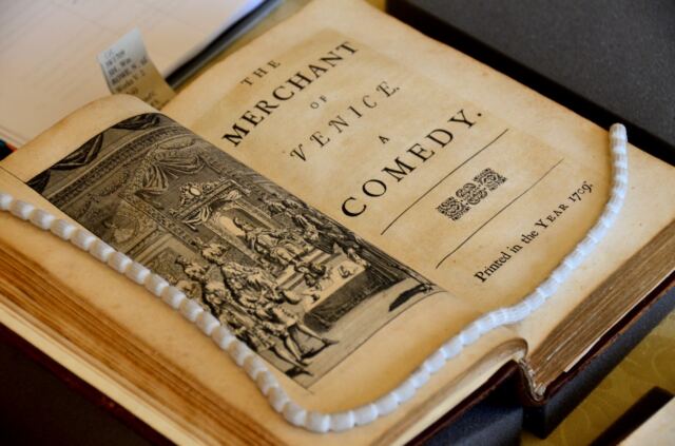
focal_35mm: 123
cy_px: 223
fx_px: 2300
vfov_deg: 11.1
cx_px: 338
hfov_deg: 16.7
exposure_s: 1/40
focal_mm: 82
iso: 800
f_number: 7.1
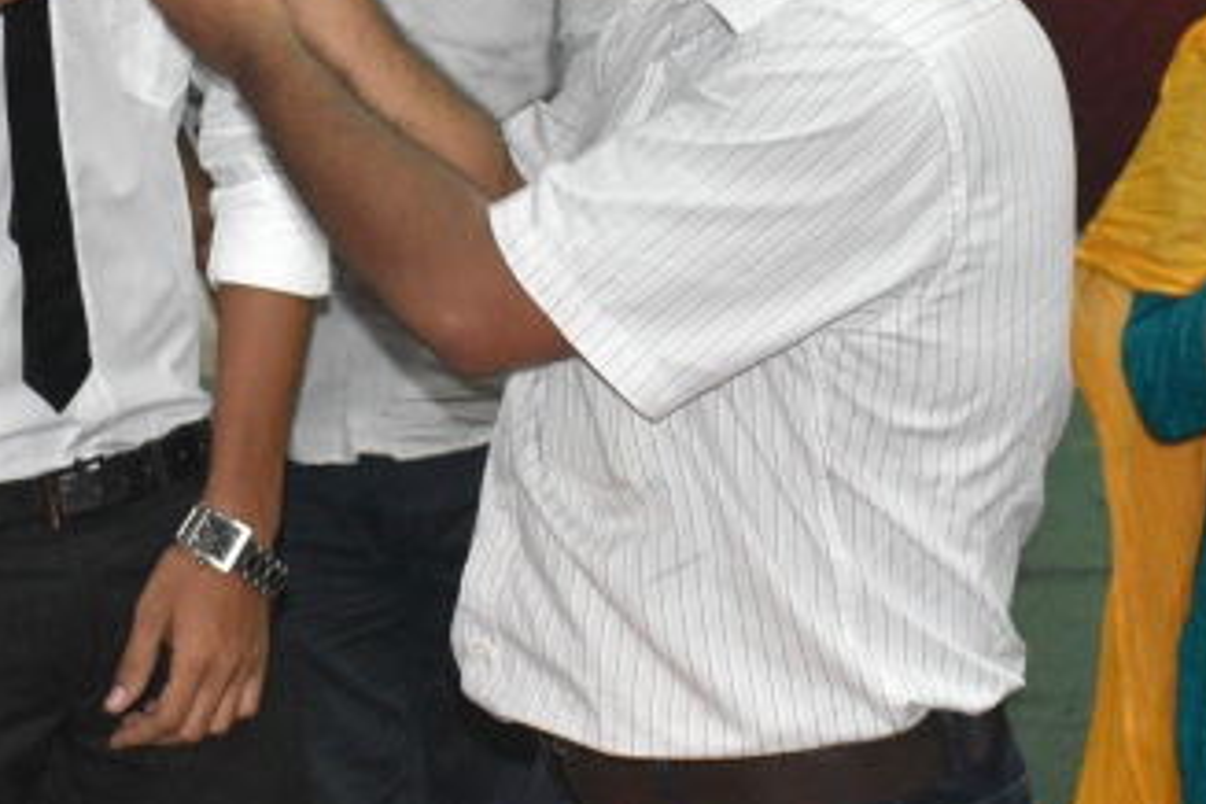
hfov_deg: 20.6
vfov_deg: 13.7
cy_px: -35
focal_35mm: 99
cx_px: 435
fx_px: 3302
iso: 2200
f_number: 3.8
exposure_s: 1/60
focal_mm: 21
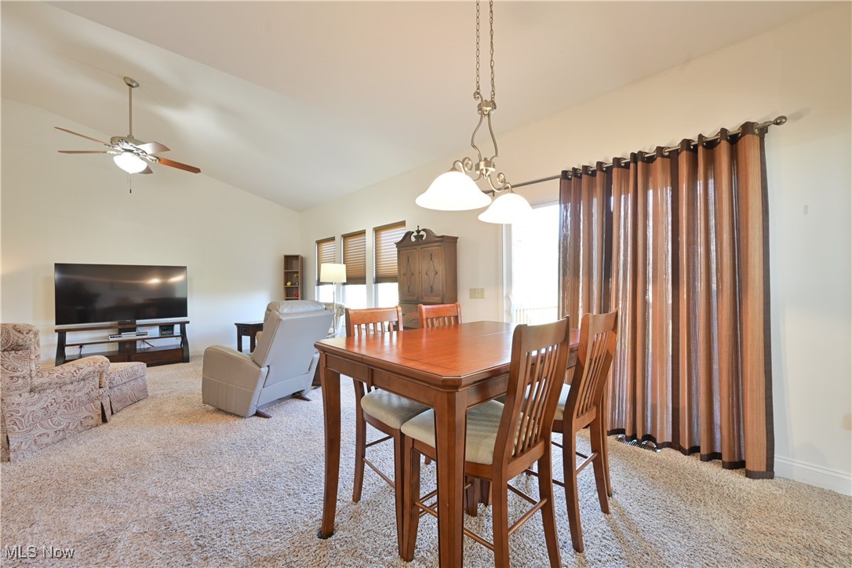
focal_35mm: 14
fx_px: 331
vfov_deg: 81.2
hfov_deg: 104.3
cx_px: 426
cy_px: 284
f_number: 9
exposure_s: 1/2.5
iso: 320
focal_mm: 14
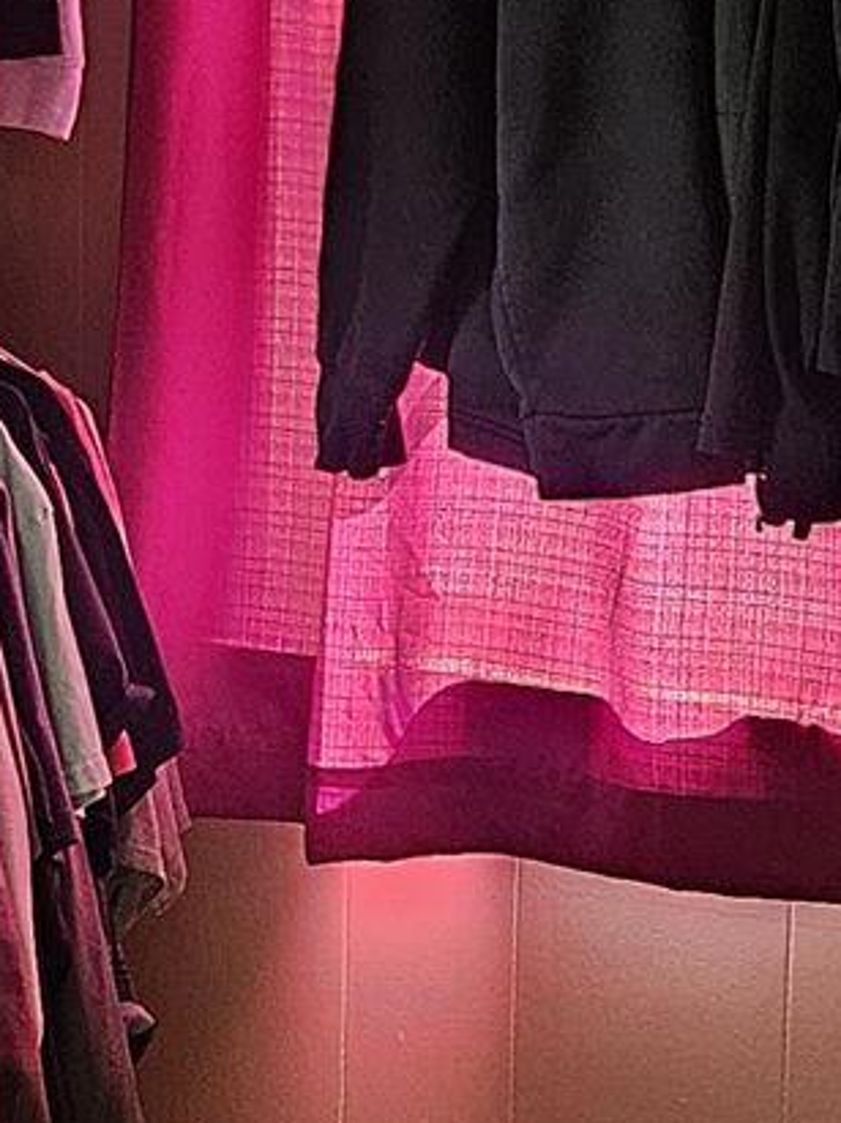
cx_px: -30
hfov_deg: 11.4
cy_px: 505
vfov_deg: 15.3
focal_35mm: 129
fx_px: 4181
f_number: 1.8
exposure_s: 1/24
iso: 500
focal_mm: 5.4
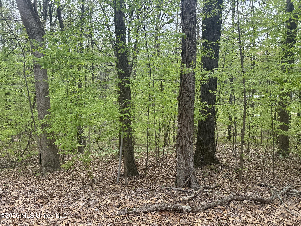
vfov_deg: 56.8
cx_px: 150
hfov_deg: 71.6
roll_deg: -0.7
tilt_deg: -7.3
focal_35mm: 24
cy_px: 113
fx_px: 209
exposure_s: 1/646
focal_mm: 6.86
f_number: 1.78
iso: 80
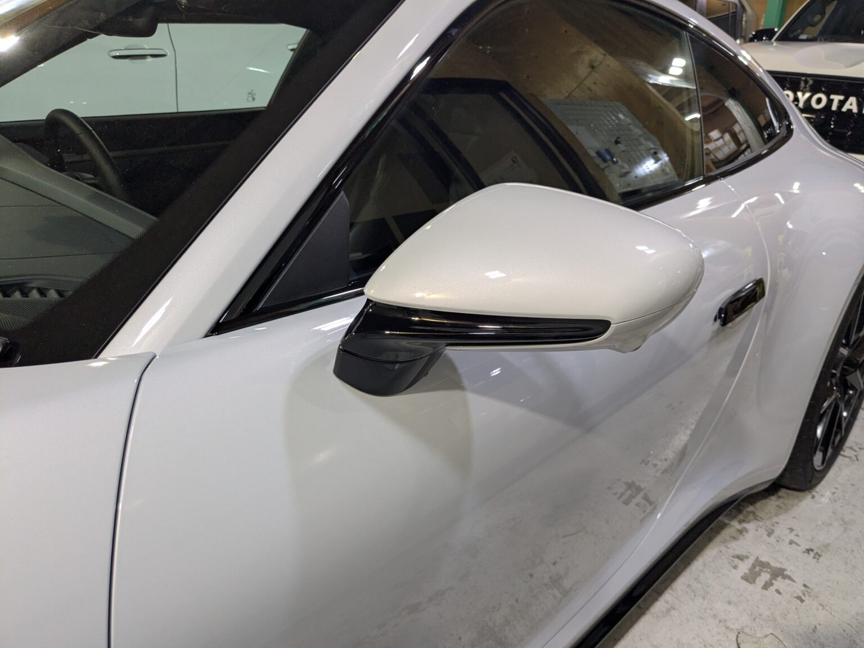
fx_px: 674
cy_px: 324
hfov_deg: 65.3
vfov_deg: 51.4
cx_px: 432
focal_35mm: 27
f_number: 1.73
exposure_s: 1/120
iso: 148
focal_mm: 4.38
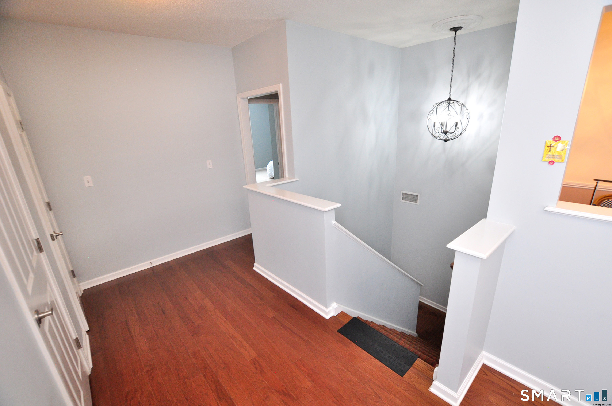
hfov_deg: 100.5
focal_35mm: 15
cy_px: 203
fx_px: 255
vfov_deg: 77.2
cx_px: 306
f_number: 5
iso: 1000
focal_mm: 10
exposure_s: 1/50
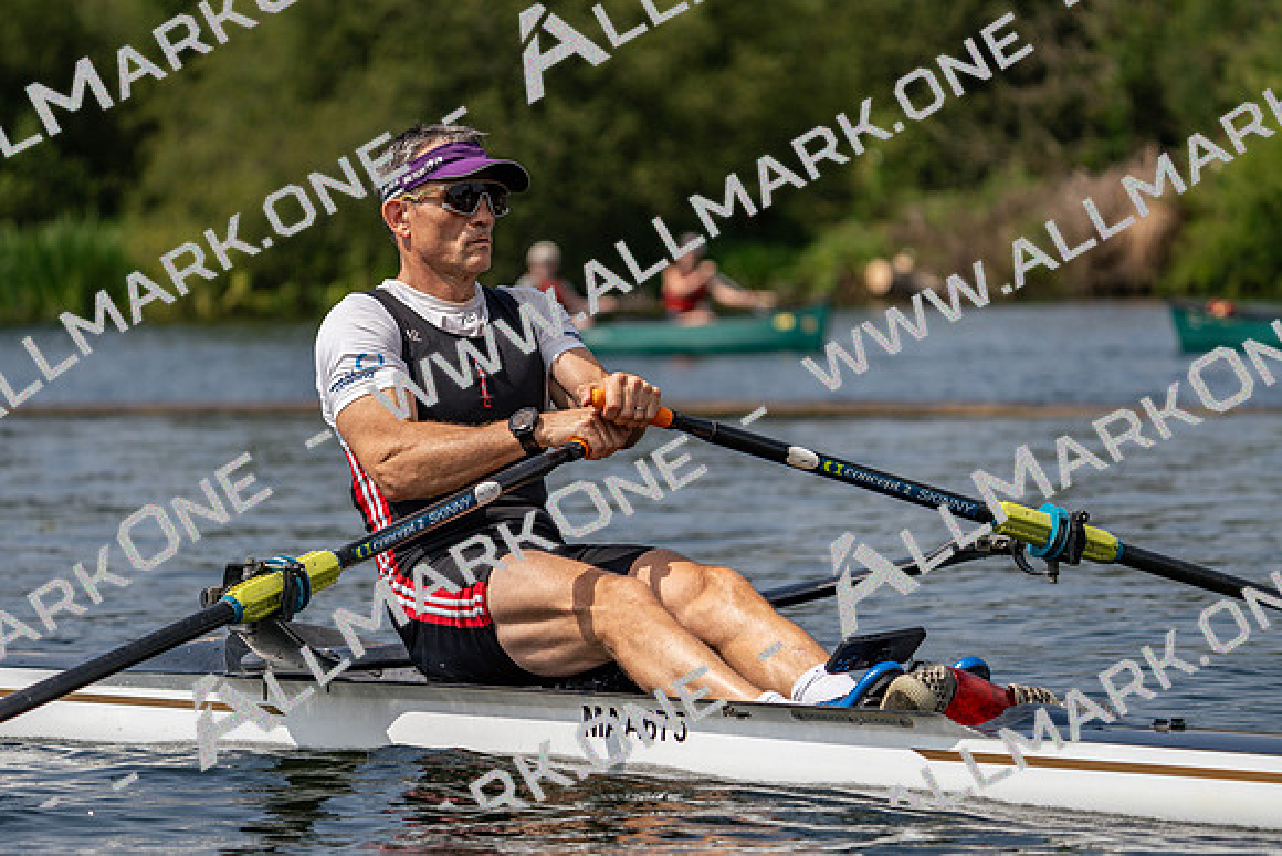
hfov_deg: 10.3
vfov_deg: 6.9
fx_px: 7124
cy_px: 428
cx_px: 641
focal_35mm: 200
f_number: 5.6
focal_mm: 200
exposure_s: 1/1600
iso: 160
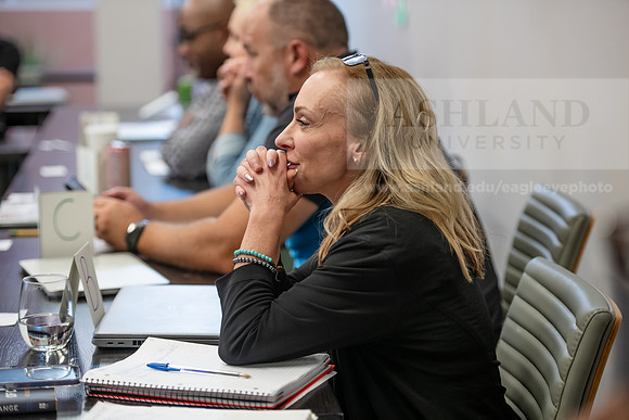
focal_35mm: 92
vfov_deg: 14.9
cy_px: 210
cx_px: 314
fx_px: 1608
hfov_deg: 22.1
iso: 800
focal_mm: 92
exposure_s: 1/160
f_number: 2.8
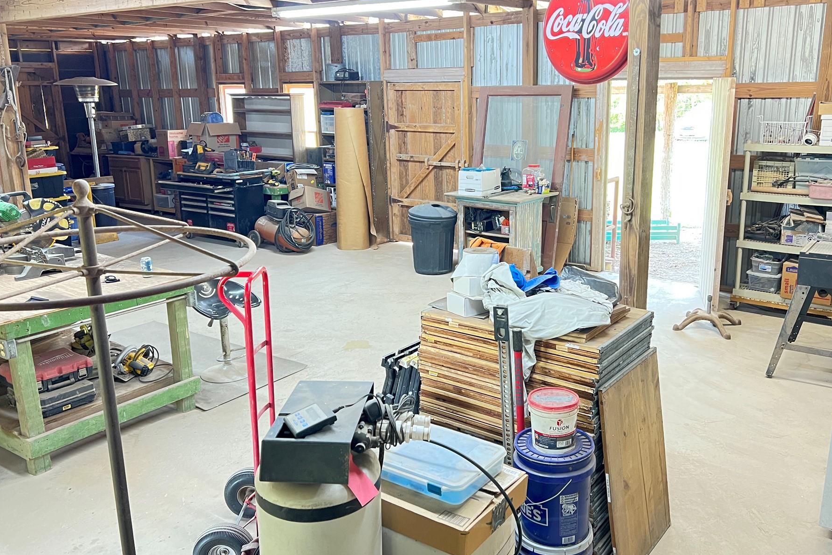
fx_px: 716
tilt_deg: -13.2
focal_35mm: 31
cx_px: 459
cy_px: 252
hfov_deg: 60.1
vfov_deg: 42.3
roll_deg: +1.0
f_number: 1.5
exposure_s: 1/60
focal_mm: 5.7
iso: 320
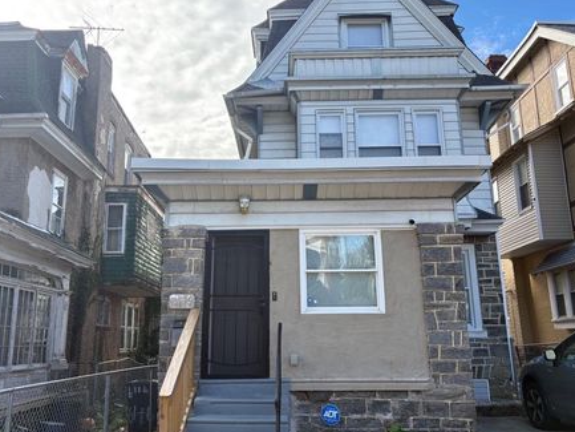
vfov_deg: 46.8
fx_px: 498
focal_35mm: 30
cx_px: 276
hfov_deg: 59.9
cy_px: 223
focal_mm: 5.96
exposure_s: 1/1032
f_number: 1.6
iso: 50
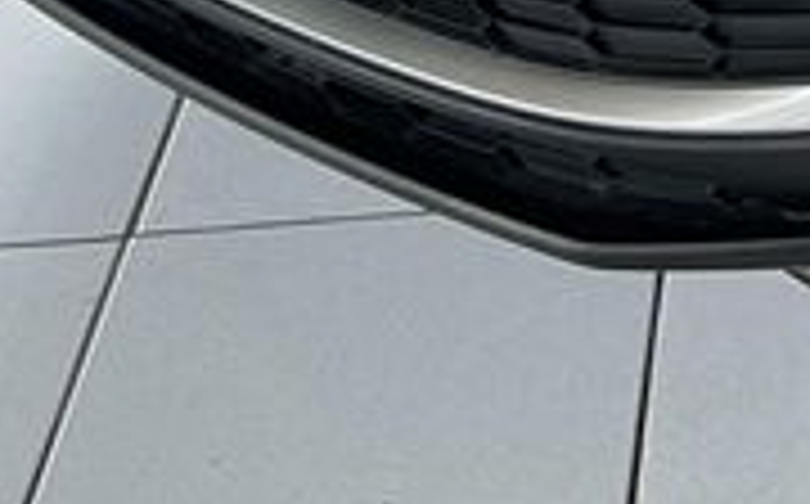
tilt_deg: -22.1
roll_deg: +1.1
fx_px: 2910
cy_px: -832
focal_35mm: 132
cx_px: 1282
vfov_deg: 8.7
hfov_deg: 14.6
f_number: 1.8
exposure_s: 1/122
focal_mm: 3
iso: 32
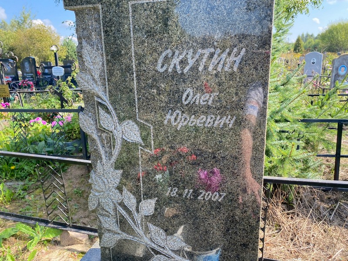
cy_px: 130
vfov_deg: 53.1
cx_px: 174
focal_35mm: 26
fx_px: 261
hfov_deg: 67.3
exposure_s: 1/405
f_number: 1.8
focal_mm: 4.25
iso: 32
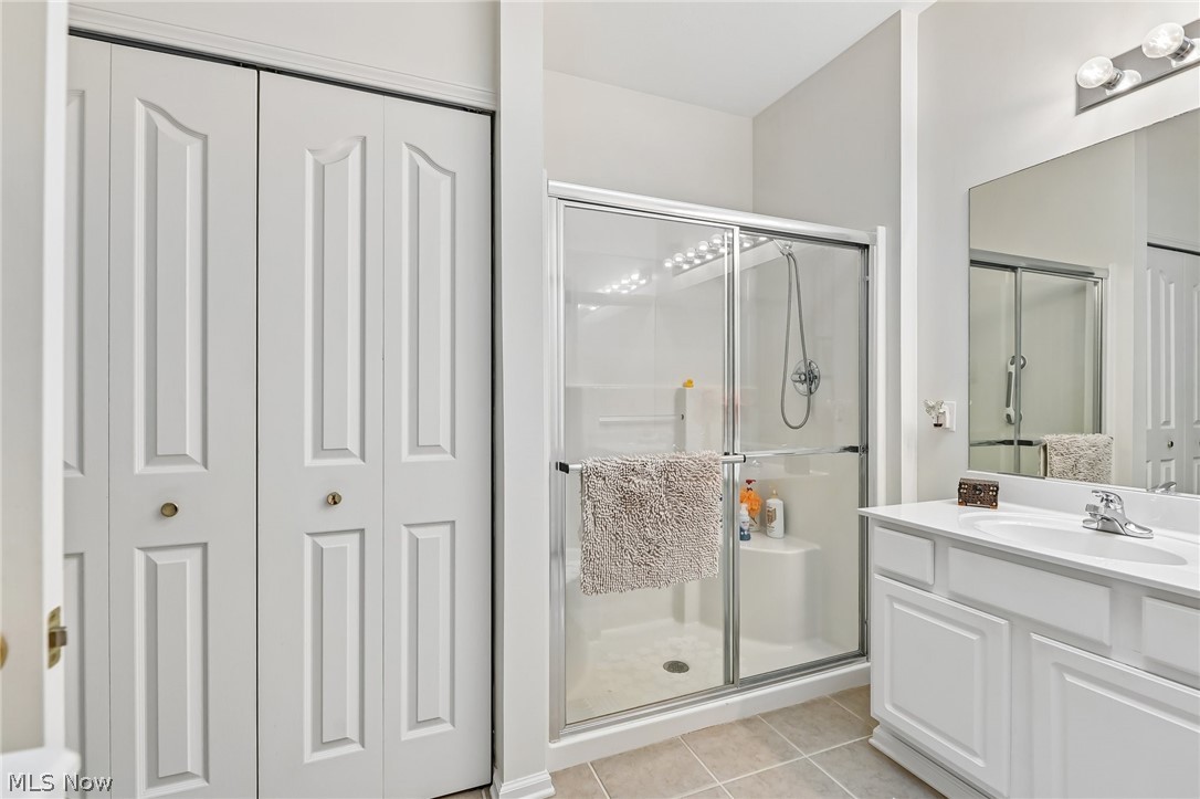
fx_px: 533
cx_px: 600
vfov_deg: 73.7
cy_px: 400
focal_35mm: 16
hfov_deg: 96.8
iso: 1000
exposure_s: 1/200
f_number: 6.3
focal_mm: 16
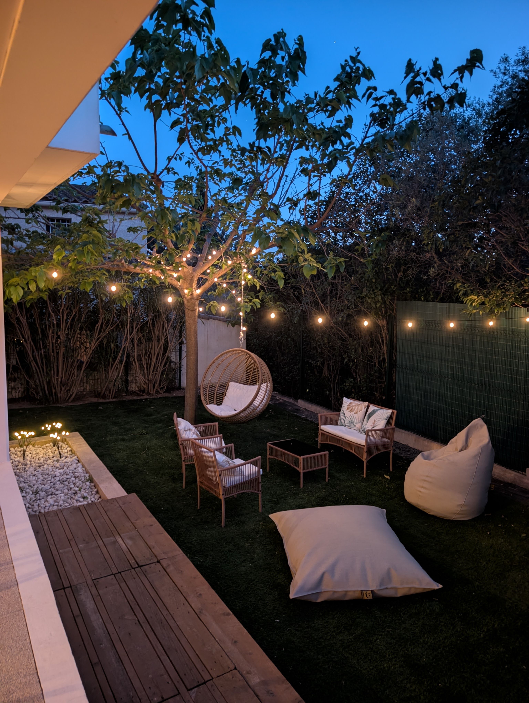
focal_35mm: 24
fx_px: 488
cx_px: 264
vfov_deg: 71.5
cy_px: 352
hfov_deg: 56.9
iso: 593
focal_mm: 6.9
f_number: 1.68
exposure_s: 1/10
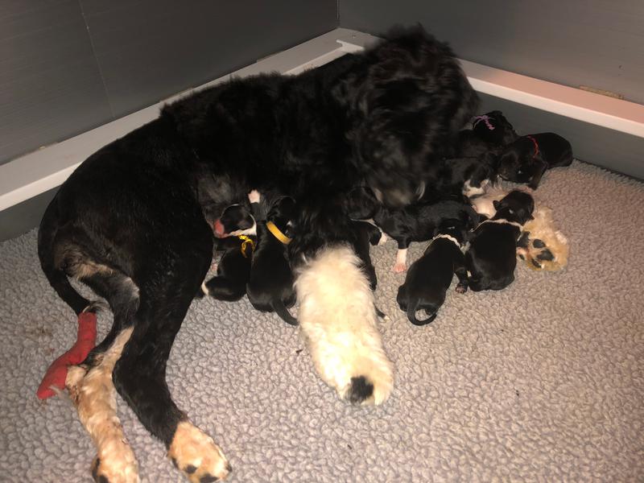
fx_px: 521
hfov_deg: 63.4
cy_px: 242
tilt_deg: -38.4
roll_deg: +0.8
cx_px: 322
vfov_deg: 49.7
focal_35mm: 28
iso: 64
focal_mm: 3.99
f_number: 1.8
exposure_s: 1/12
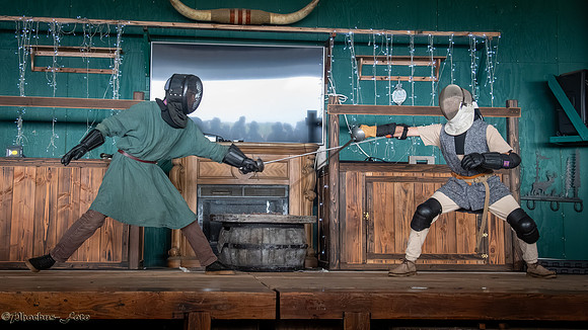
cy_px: 146
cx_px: 274
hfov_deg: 40.0
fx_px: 808
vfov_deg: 23.1
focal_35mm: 52
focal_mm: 38
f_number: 5.6
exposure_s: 1/320
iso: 8000
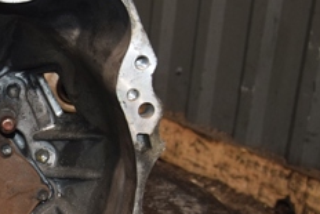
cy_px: 173
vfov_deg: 13.2
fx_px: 919
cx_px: -54
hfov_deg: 18.8
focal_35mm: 103
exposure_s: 1/60
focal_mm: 25
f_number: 5
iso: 800
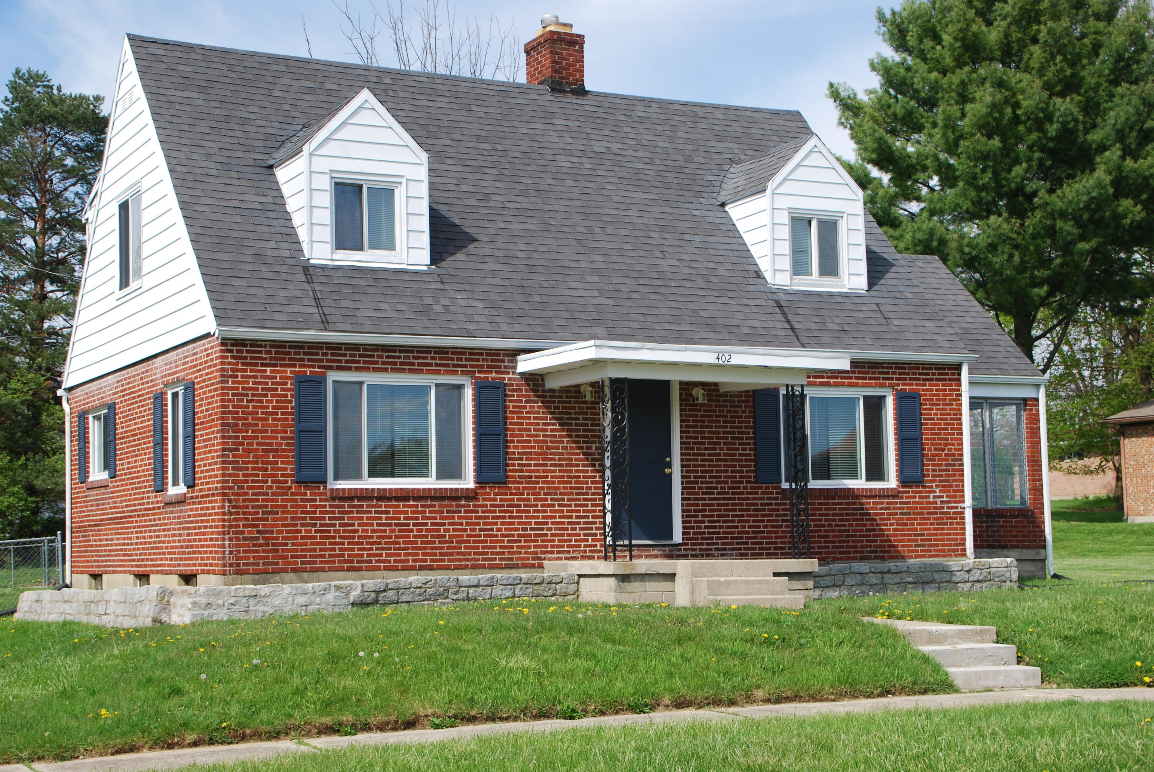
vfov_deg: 23.8
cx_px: 577
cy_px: 386
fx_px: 1829
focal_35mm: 57
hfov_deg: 35.0
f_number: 8
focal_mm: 38
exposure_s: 1/250
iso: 100
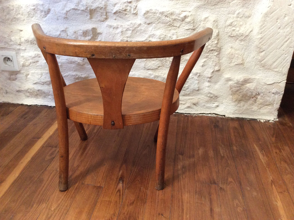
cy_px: 110
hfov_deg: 56.9
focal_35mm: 32
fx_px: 271
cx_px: 147
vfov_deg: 44.1
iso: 160
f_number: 2.4
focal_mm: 3.3
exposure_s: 1/25
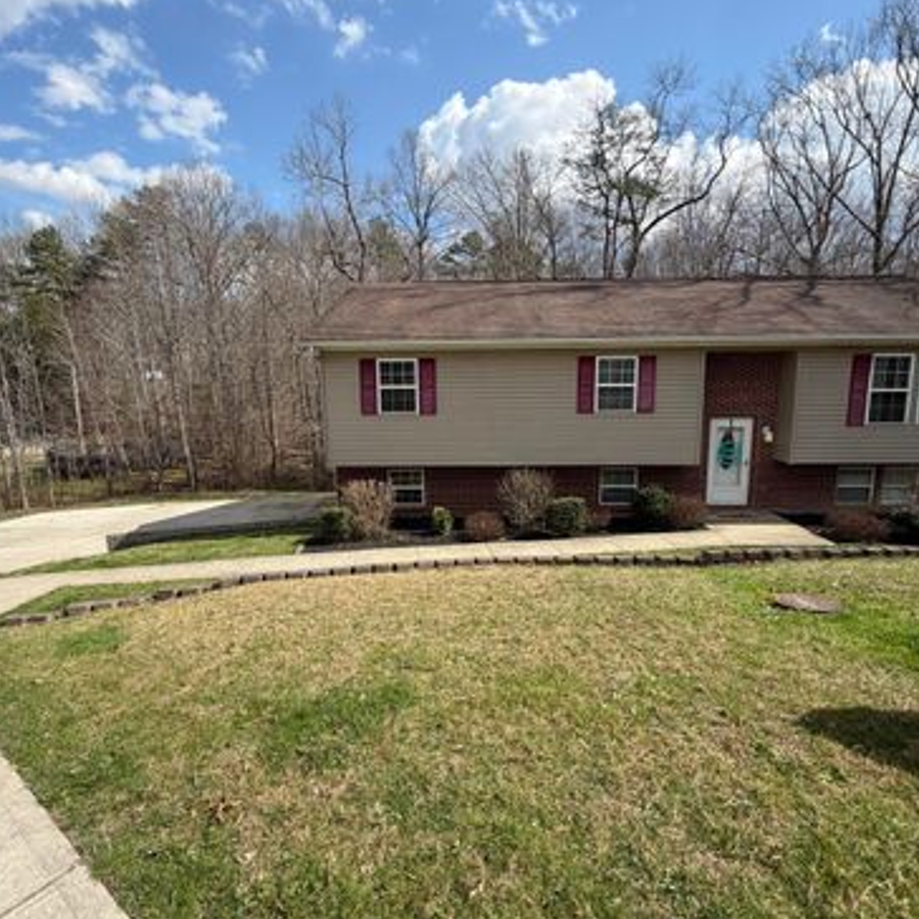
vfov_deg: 84.0
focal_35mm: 17
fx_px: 511
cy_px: 451
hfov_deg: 83.9
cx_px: 480
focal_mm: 2.22
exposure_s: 1/770
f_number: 2.2
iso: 25
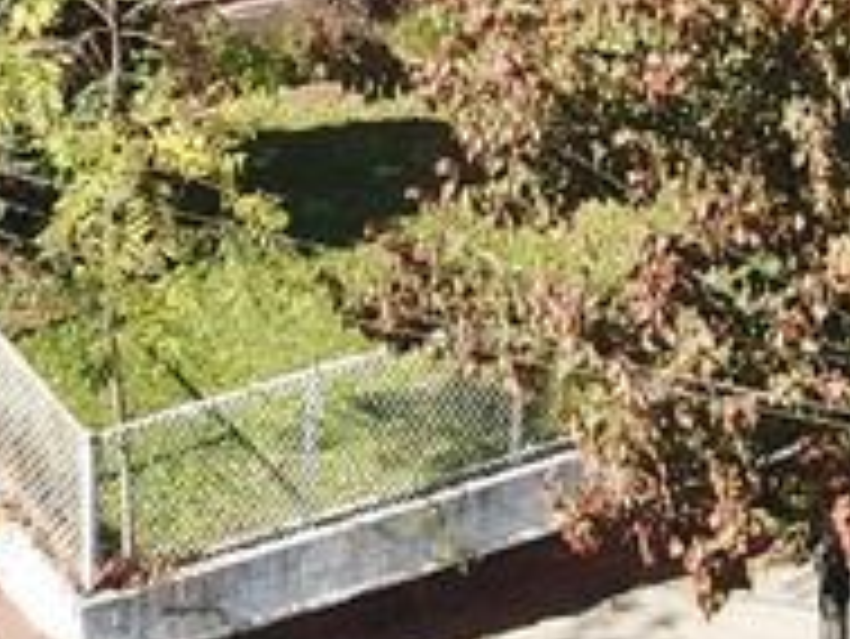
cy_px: -382
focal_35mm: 141
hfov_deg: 13.9
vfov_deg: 10.1
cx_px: 220
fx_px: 3464
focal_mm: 4.73
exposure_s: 1/706
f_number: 2.2
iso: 100
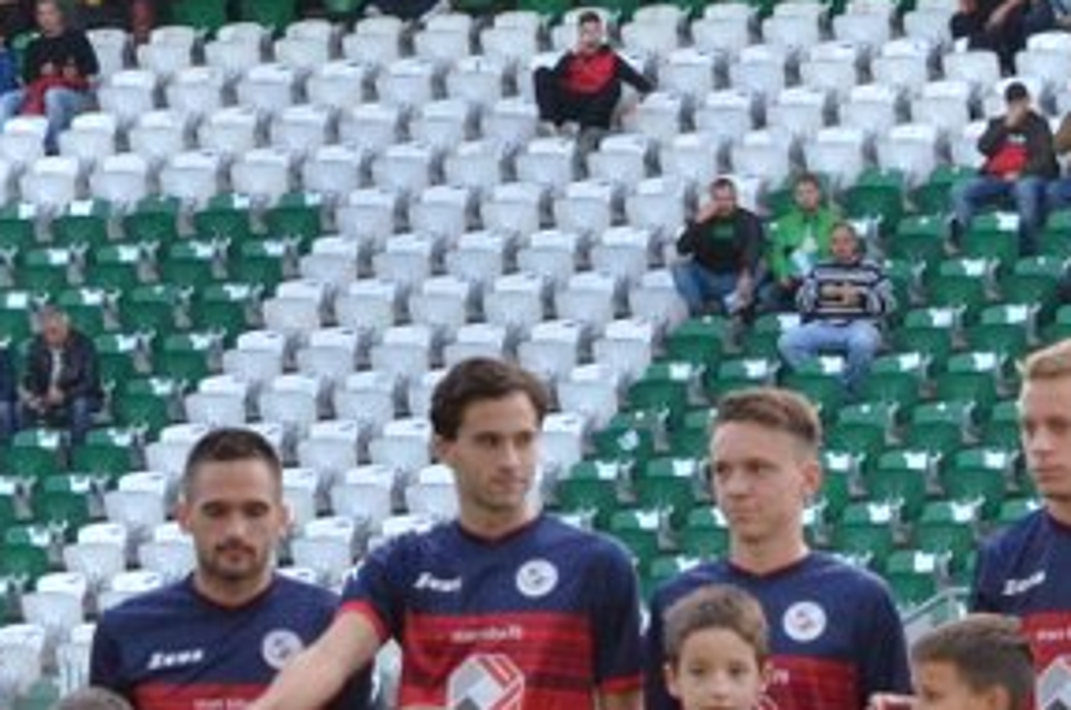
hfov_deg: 4.7
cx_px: 788
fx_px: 12979
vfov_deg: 3.1
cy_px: 957
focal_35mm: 437
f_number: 6.3
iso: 2000
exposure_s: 1/640
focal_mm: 70
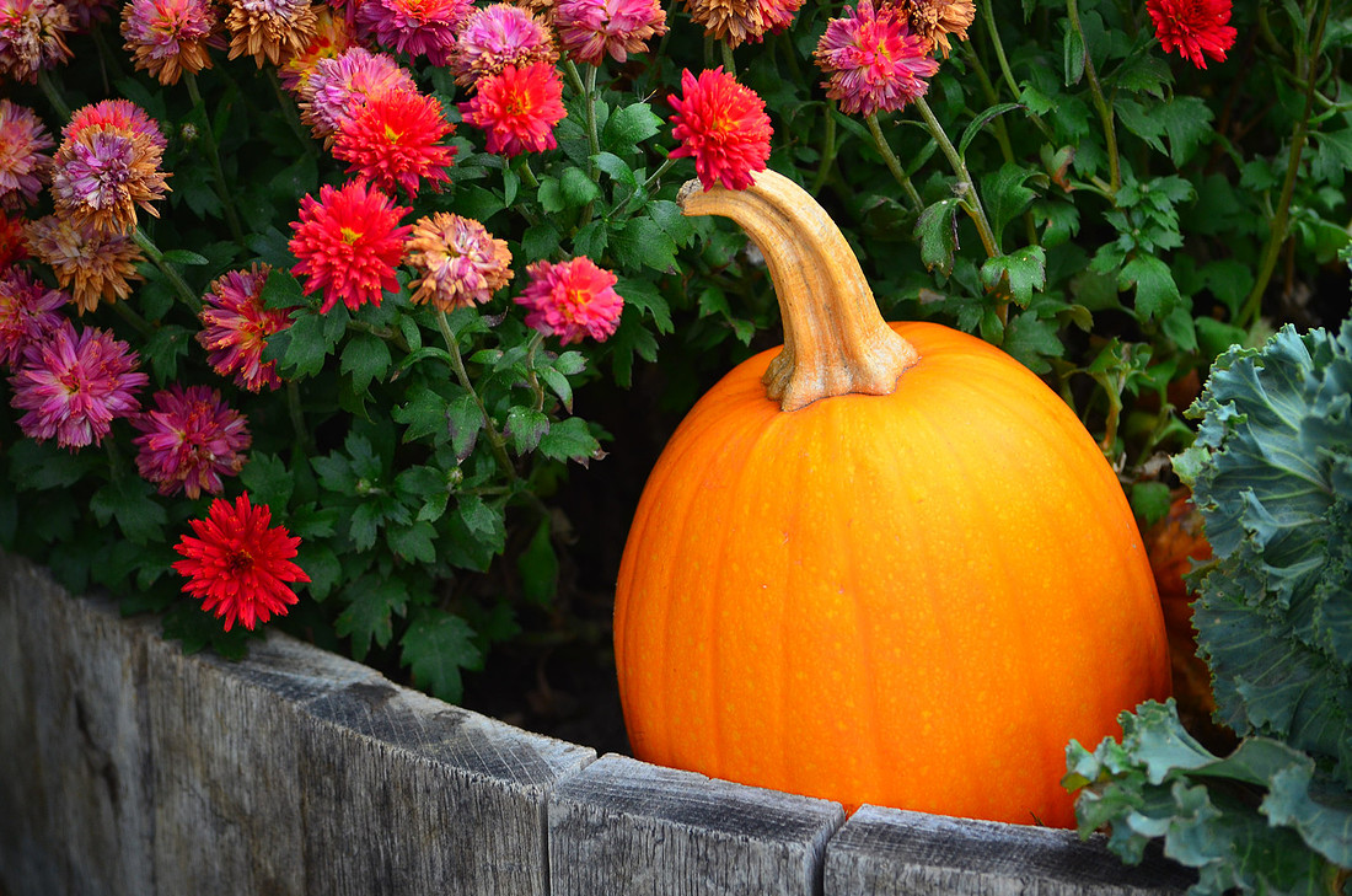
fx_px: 9277
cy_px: 448
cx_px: 676
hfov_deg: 8.3
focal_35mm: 248
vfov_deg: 5.5
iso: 500
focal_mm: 165
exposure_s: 1/125
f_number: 5
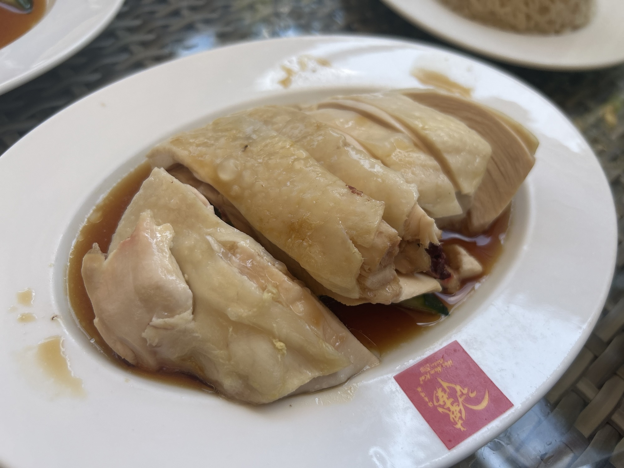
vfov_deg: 53.1
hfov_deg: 67.3
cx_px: 312
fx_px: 469
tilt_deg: -52.4
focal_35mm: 26
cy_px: 234
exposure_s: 1/932
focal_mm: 5.7
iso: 50
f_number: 1.5
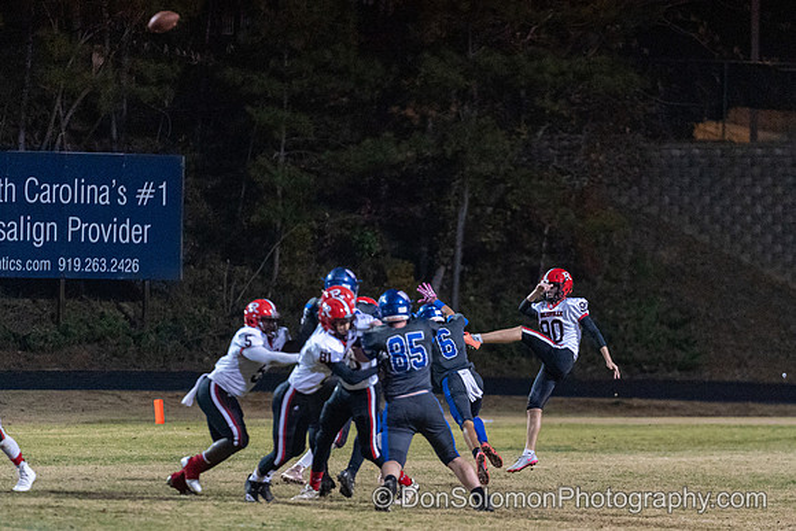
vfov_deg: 5.3
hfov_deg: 7.9
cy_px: 332
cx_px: 452
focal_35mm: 260
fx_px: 5744
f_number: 2.8
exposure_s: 1/800
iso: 8000
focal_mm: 200
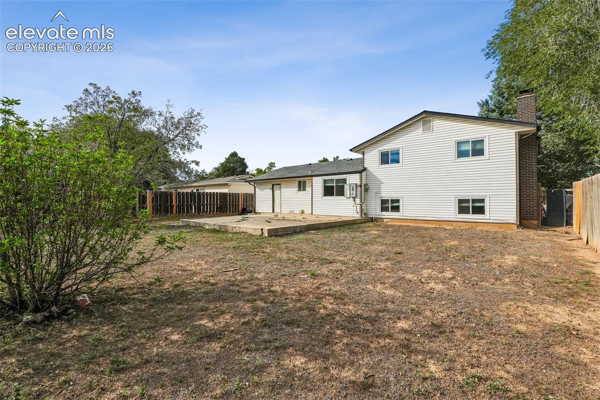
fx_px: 275
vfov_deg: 72.1
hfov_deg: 95.0
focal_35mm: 16
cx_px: 300
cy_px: 200
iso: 800
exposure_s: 1/2500
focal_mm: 11
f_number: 8
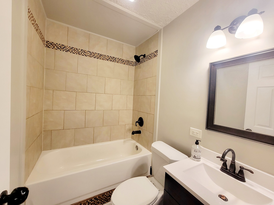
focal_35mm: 13
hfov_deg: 106.2
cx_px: 137
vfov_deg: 89.9
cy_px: 102
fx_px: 103
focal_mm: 2.2
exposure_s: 1/60.2
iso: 200
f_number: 2.2
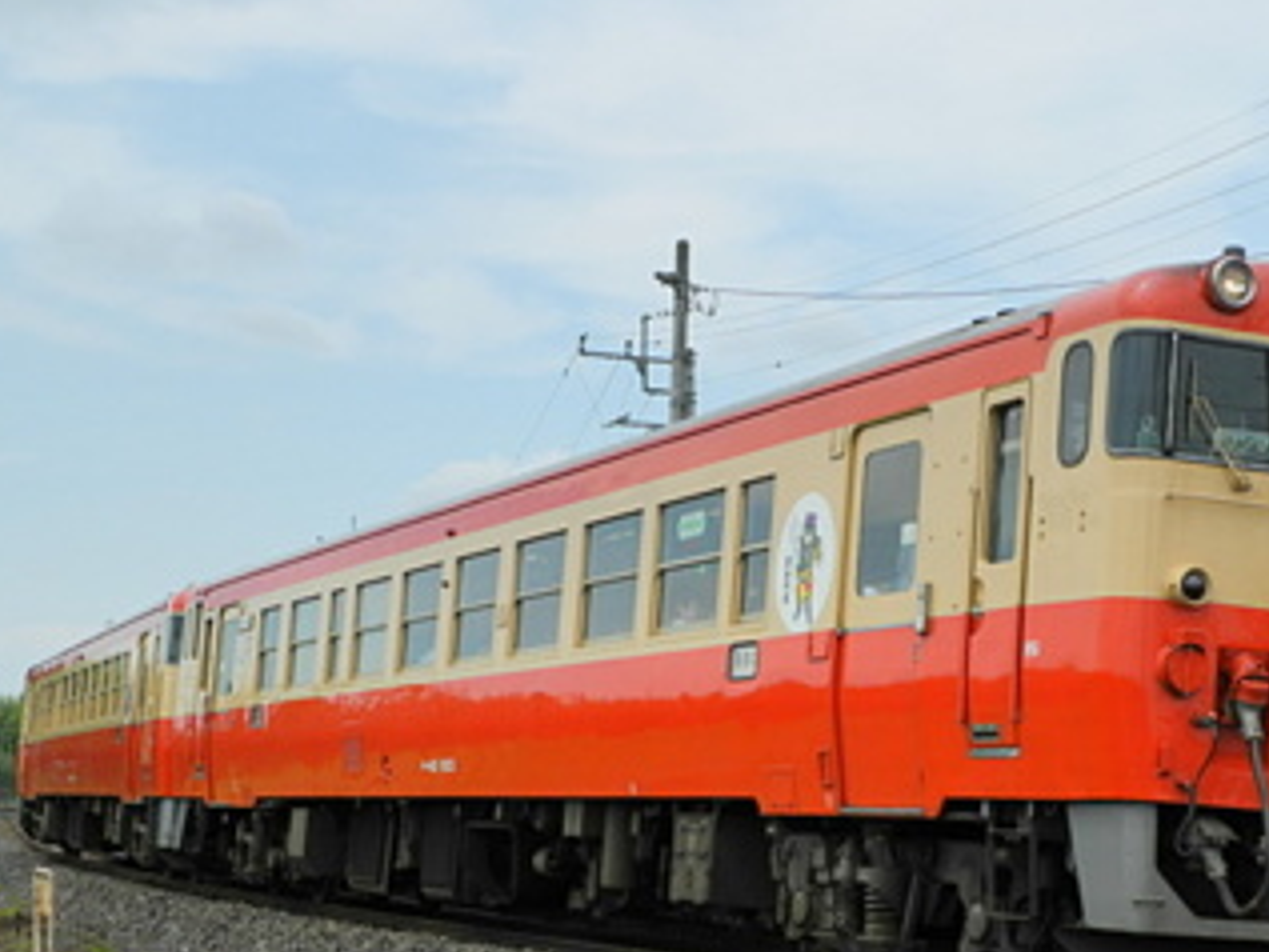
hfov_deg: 27.3
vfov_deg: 20.7
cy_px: 568
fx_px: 2604
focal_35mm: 71
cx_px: 809
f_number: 5
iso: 100
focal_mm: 10.7
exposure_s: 1/912
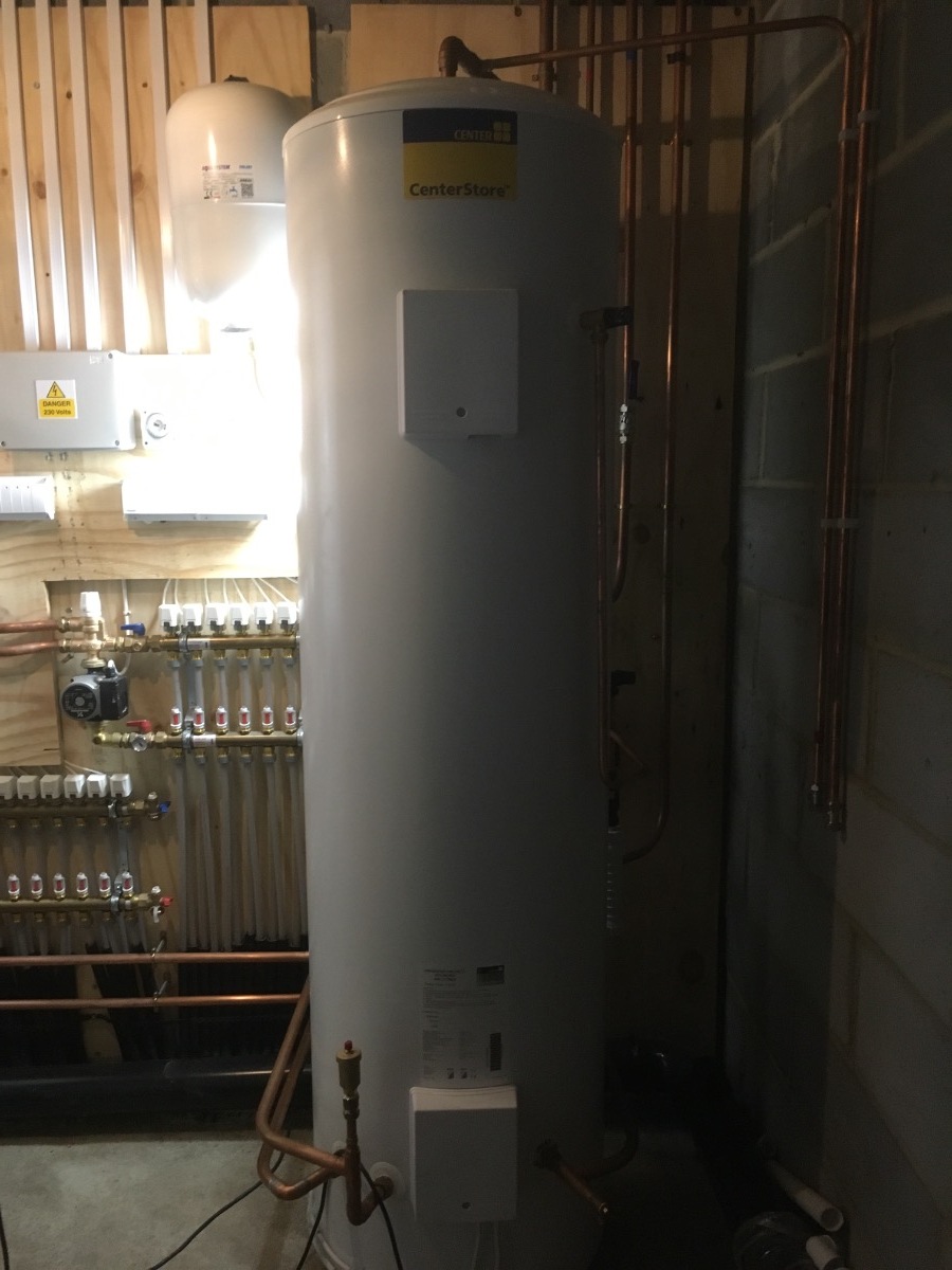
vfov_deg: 61.7
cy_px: 635
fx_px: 1063
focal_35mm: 29
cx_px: 476
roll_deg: -0.8
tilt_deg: -10.6
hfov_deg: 48.2
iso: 200
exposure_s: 1/33
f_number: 2.2
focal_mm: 4.15
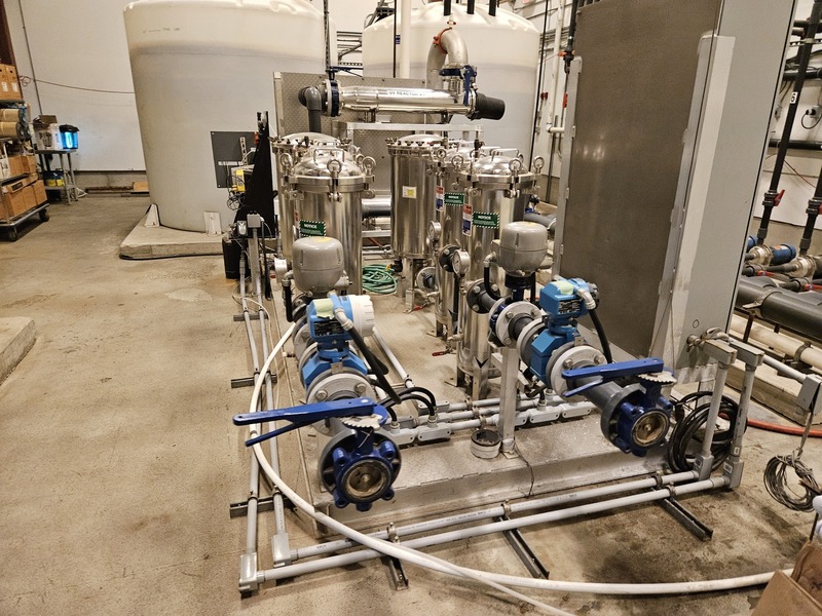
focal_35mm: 23
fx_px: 546
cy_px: 308
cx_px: 411
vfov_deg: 58.9
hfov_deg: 73.9
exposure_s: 1/120
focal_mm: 5.4
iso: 1000
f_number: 1.8
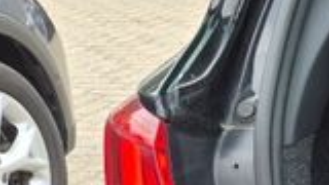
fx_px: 1090
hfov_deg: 13.4
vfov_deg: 9.4
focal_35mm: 125
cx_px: 748
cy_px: 280
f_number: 1.8
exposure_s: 1/301
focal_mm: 5.4
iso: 25
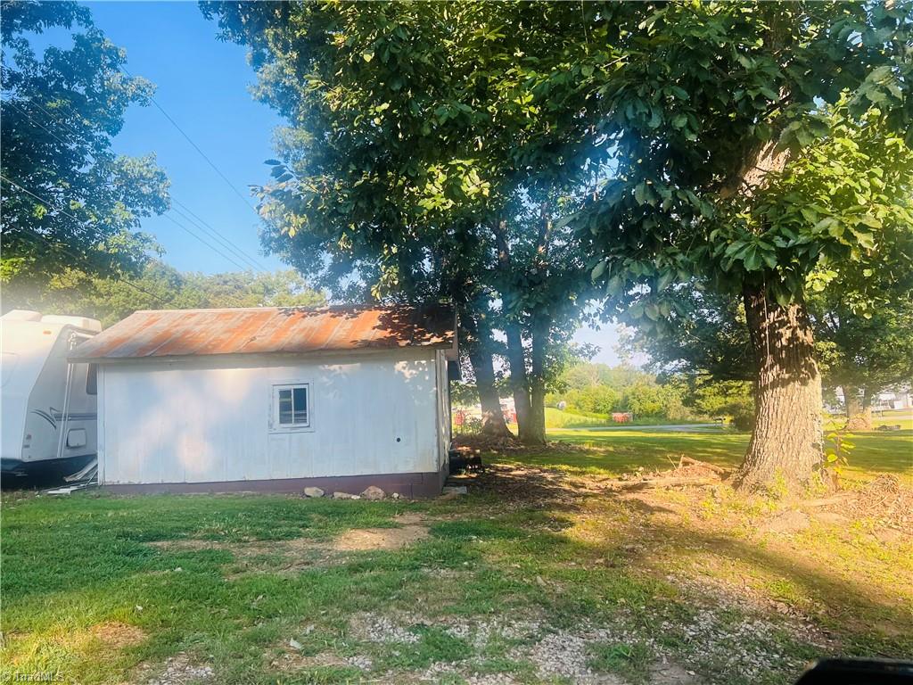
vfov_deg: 53.1
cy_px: 342
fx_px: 686
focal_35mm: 26
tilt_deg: +6.9
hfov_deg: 67.3
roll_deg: +1.1
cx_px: 456
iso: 50
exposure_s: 1/909
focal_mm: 5.7
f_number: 1.5
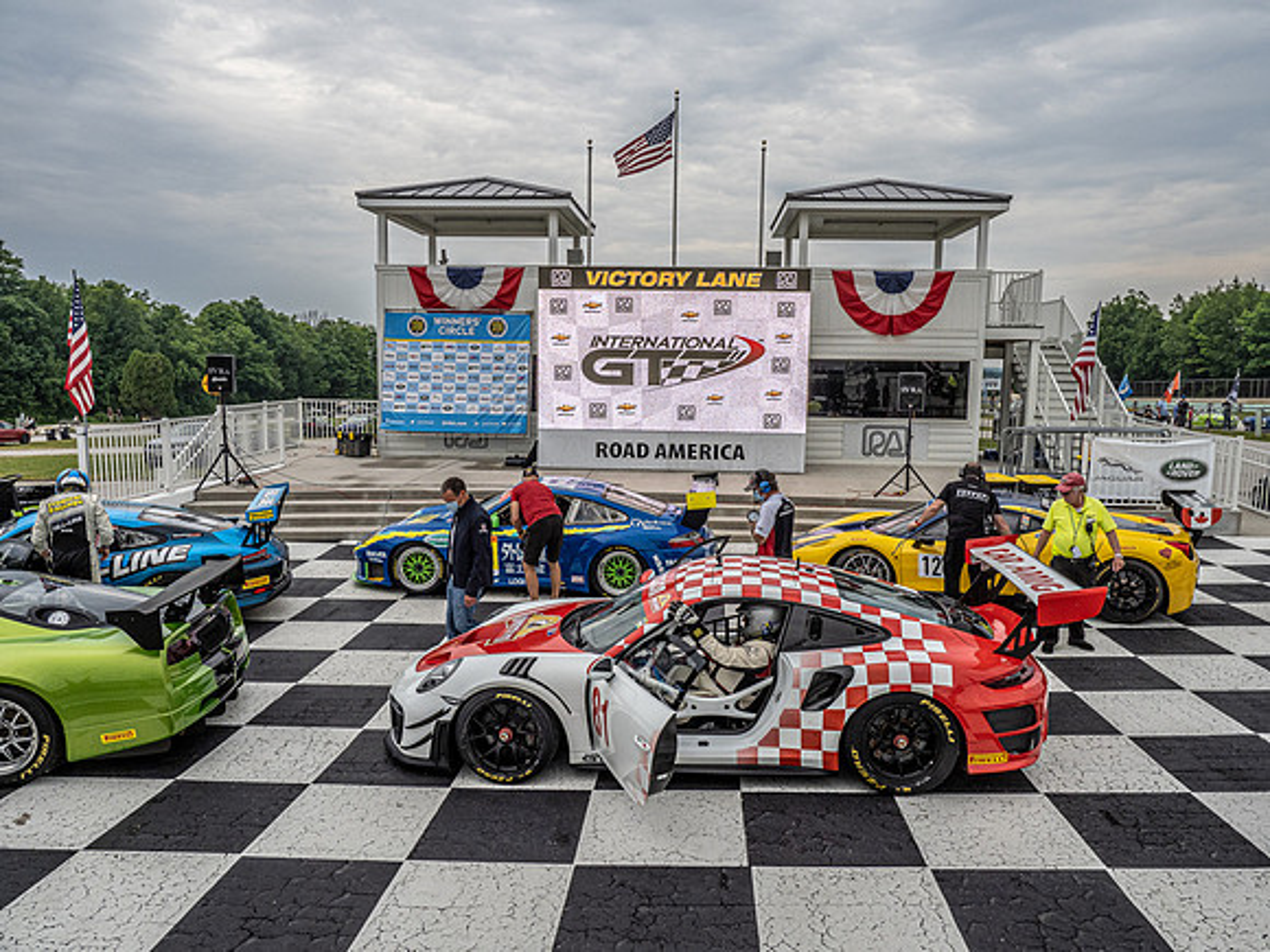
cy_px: 476
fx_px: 881
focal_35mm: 24
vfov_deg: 56.8
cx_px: 635
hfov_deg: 71.6
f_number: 11
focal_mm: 12
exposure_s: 1/400
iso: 400
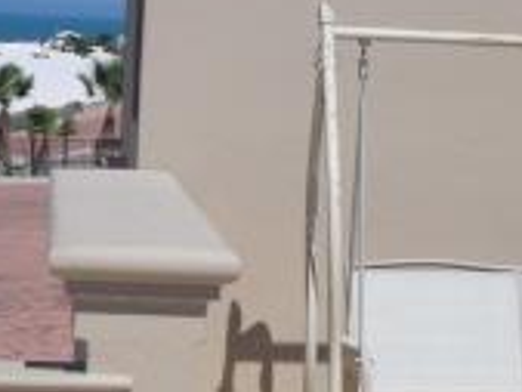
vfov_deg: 10.9
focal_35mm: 136
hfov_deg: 14.4
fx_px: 2052
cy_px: 306
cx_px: 454
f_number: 7.8
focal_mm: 6.3
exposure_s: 1/320
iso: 64
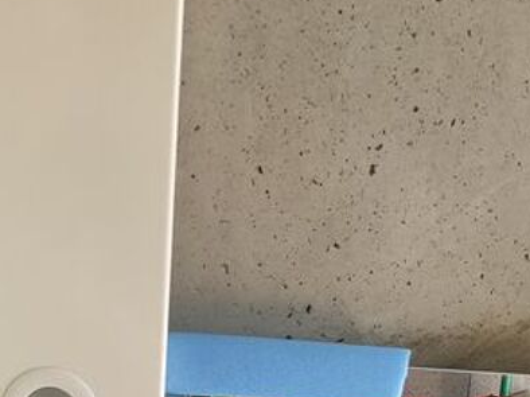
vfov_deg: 14.6
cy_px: 726
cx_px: 326
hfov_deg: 22.2
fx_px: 1347
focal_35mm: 88
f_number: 1.75
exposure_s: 1/100
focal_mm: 4.77
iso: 275
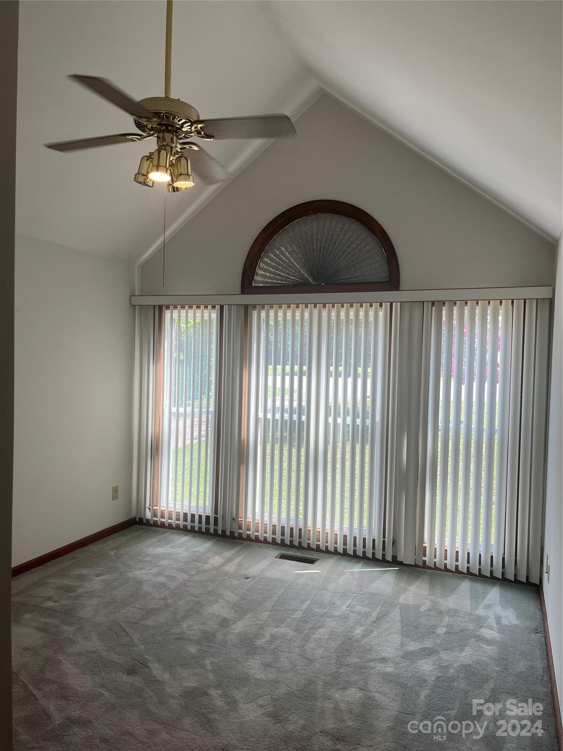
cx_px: 282
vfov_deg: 67.3
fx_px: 564
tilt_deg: -1.6
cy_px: 376
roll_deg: -1.2
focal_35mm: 26
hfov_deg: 53.1
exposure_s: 1/181
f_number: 1.6
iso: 40
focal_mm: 5.1
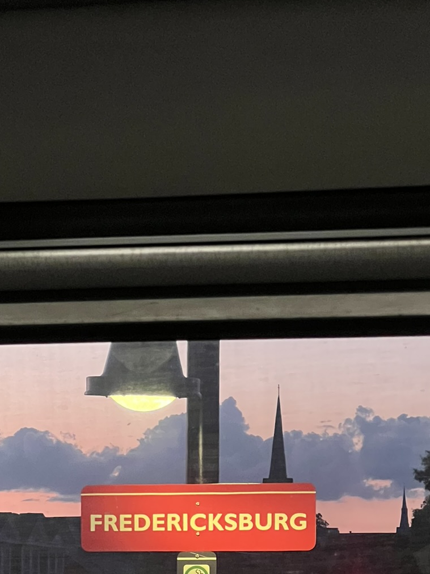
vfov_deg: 12.6
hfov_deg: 9.5
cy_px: 505
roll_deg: -0.2
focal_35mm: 156
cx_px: 77
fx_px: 2584
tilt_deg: +3.1
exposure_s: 1/60
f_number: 2.8
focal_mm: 9
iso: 1000
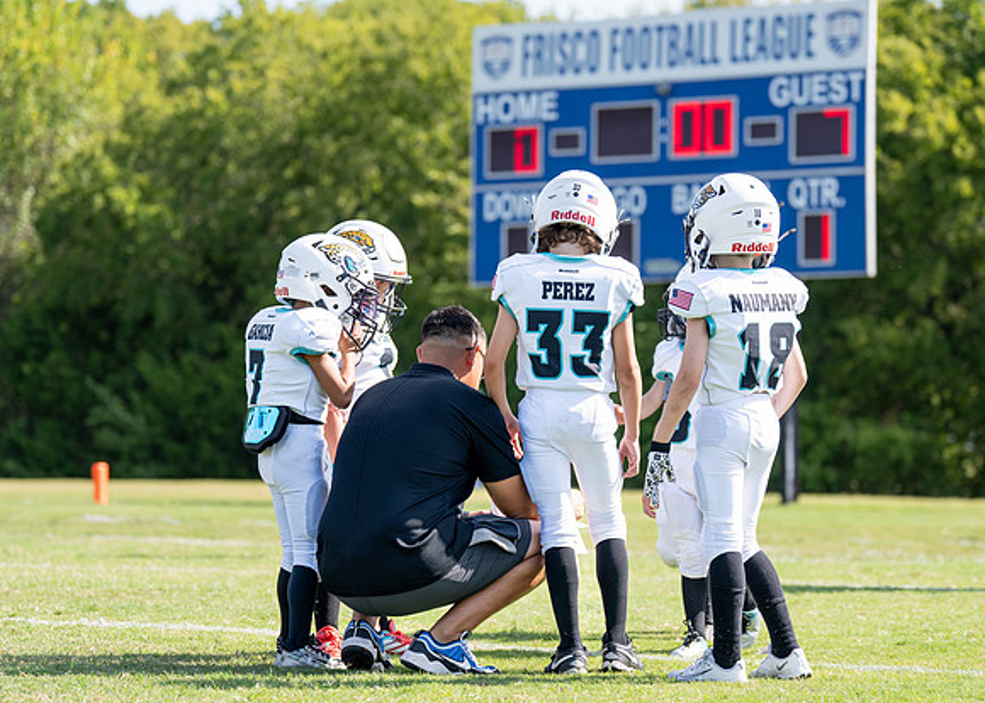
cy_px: 391
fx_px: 3434
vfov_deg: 11.7
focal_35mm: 123
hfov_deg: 16.3
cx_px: 526
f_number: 2.8
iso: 160
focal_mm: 95
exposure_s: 1/1600
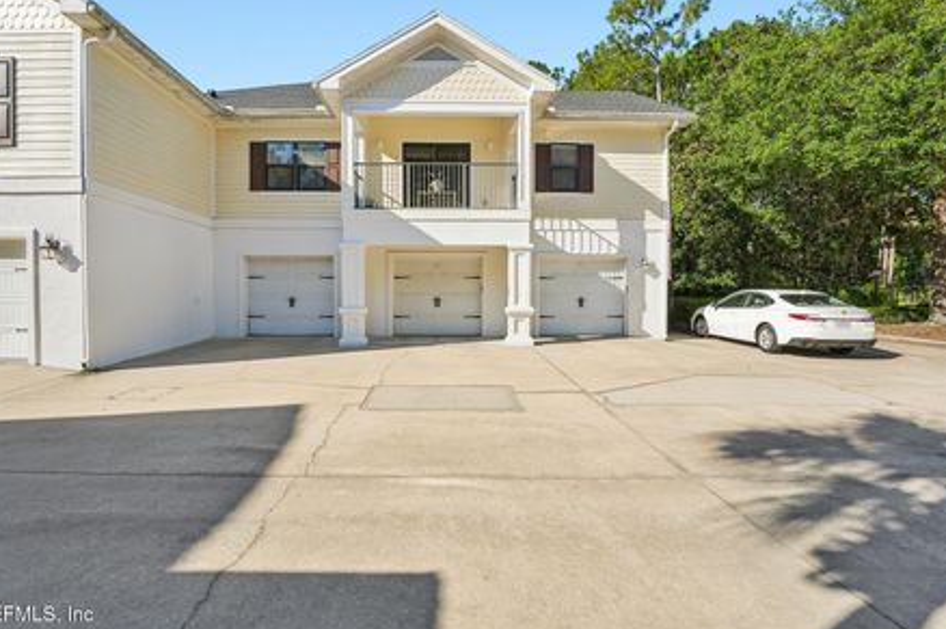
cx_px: 447
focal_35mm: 16
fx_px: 420
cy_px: 286
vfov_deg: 73.5
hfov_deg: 96.7
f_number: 11
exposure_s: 1/100
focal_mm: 14
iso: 100
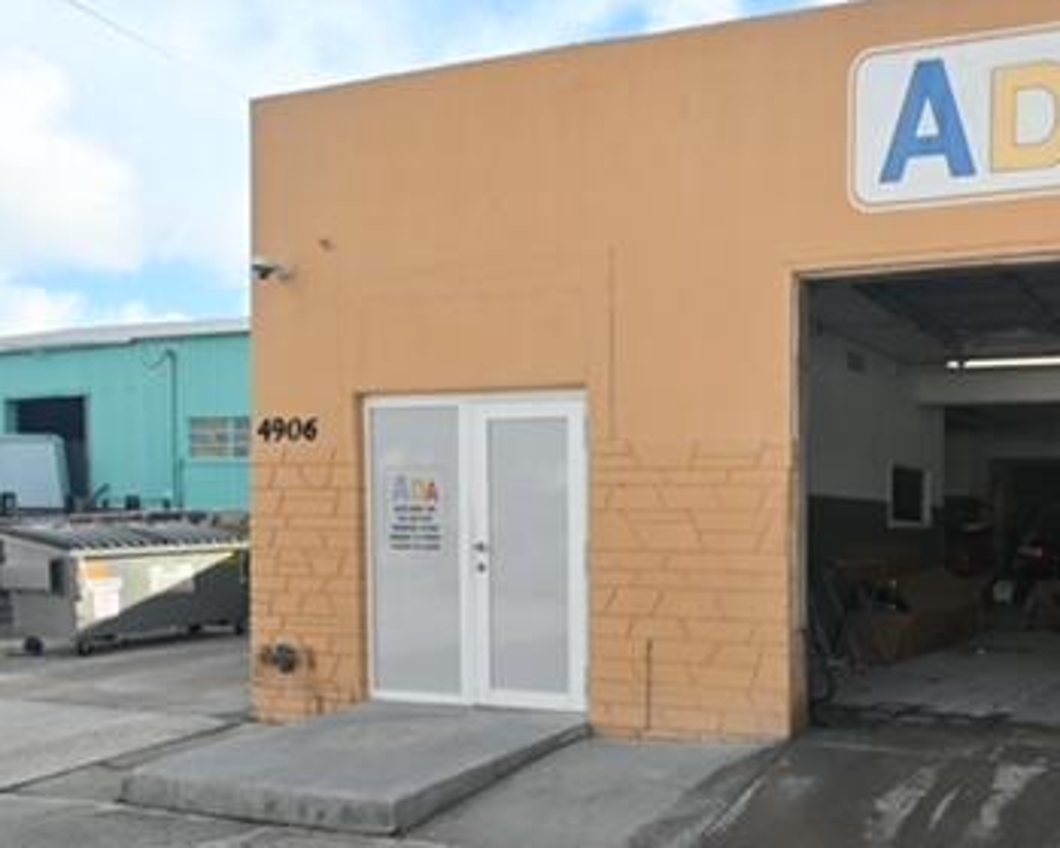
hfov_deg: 50.3
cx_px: 969
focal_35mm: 31
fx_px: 972
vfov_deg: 46.5
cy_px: 547
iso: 125
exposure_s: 1/250
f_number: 5.6
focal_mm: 12
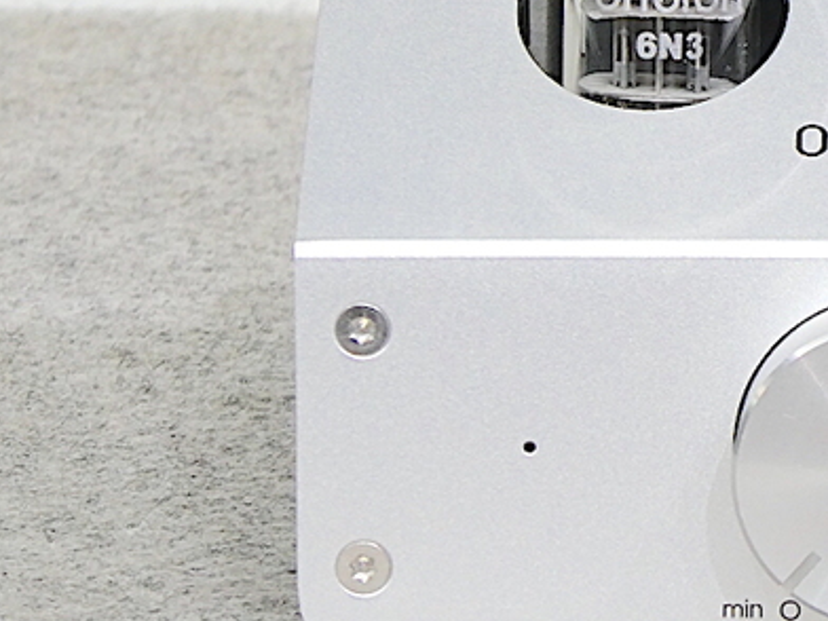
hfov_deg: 5.0
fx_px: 9376
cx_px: 887
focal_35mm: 392
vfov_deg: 3.8
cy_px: 156
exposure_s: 1/8
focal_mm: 28.7
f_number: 5.5
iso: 200
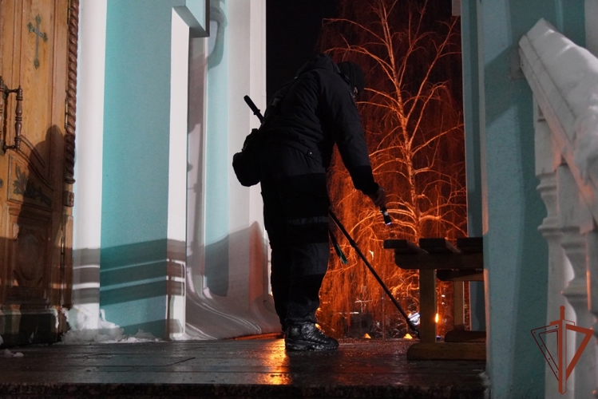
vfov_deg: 27.3
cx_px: 299
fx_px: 823
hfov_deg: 40.0
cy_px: 200
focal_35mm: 50
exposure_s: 1/100
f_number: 4.5
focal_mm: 33
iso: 6400
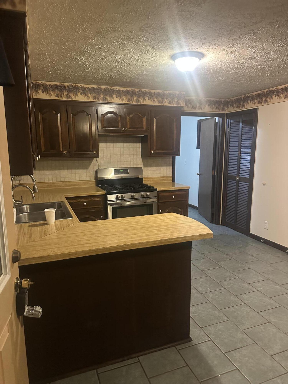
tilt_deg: -9.2
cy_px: 192
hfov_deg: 56.8
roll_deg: -0.2
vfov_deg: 71.6
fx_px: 266
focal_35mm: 24
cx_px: 144
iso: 800
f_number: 1.78
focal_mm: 6.86
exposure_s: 1/40
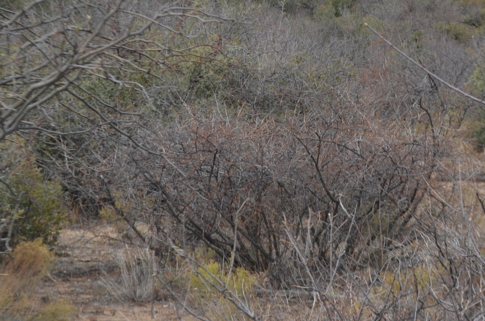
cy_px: -5
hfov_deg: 11.3
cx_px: 353
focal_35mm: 182
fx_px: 2448
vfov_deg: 7.5
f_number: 8
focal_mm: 55
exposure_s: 1/250
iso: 200
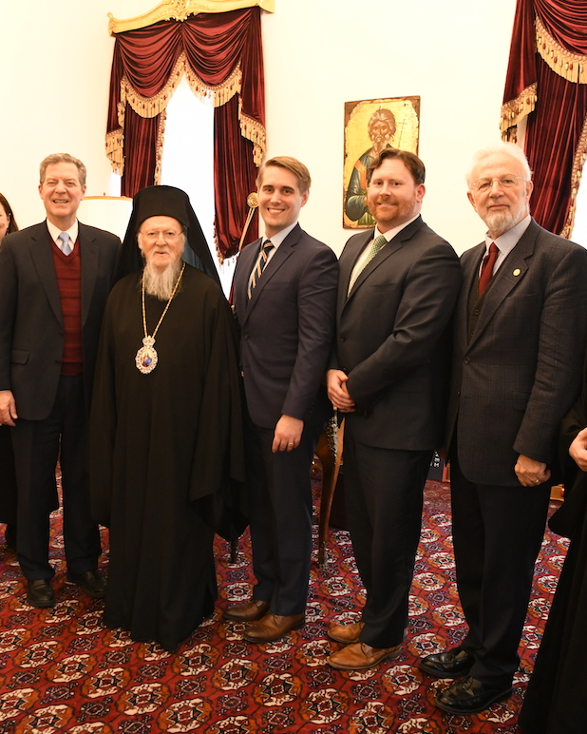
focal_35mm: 35
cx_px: 208
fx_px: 760
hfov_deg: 41.8
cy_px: 360
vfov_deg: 51.5
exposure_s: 1/80
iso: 4000
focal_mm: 24
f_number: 4
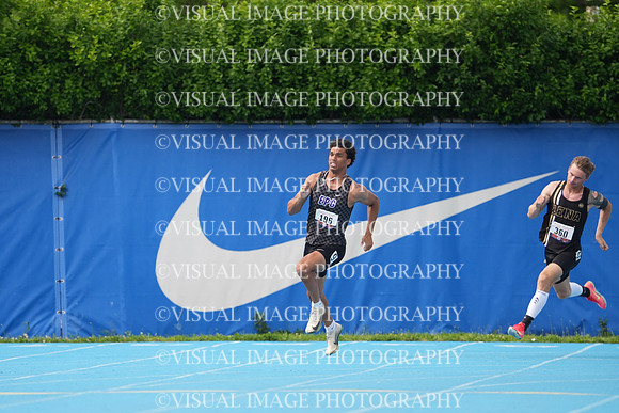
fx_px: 9510
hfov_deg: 3.7
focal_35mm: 553
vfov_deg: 2.5
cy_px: 206
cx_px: 310
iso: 500
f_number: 6.3
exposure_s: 1/800
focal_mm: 553
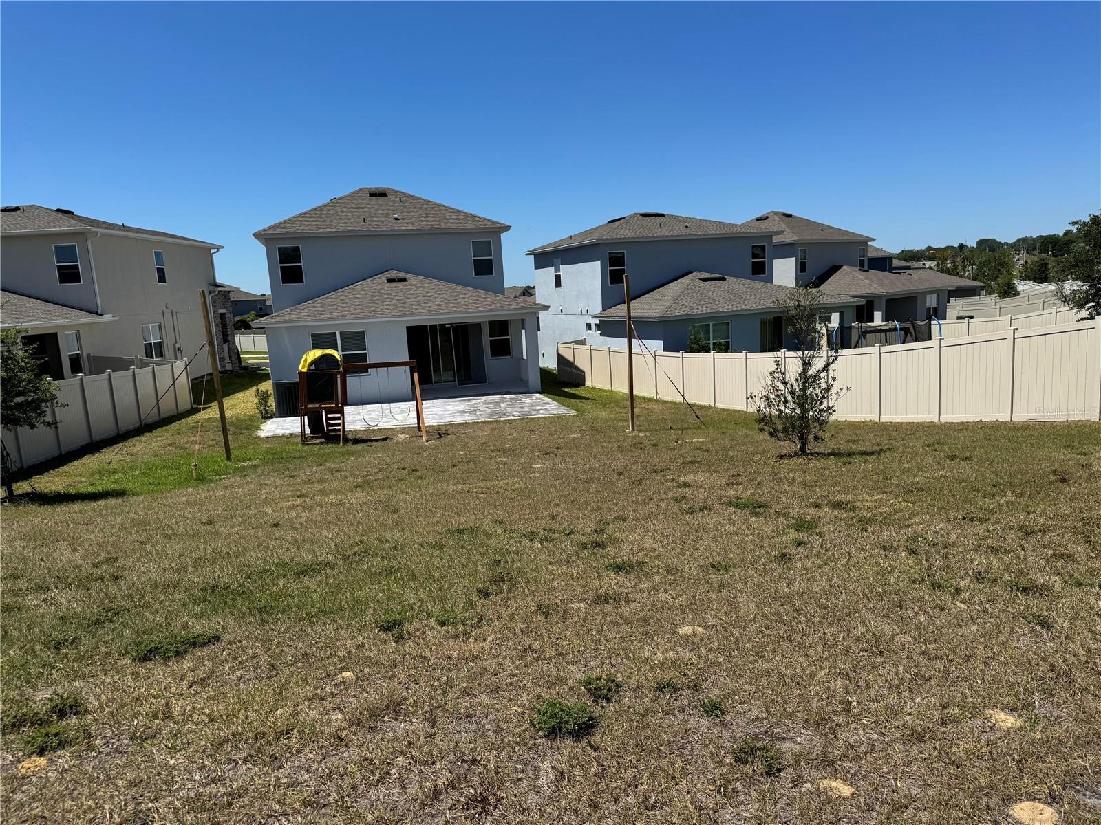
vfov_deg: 56.8
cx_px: 550
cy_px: 412
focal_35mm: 24
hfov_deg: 71.6
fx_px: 763
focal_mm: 6.76
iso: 80
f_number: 1.78
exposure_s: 1/5814
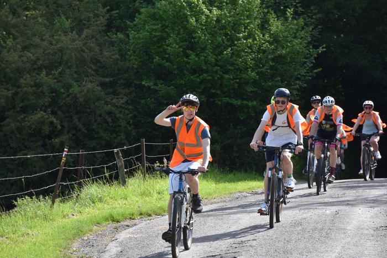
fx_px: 1693
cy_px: 129
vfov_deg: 8.7
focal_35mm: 158
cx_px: 194
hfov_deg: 13.0
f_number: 8
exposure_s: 1/250
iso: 200
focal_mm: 105
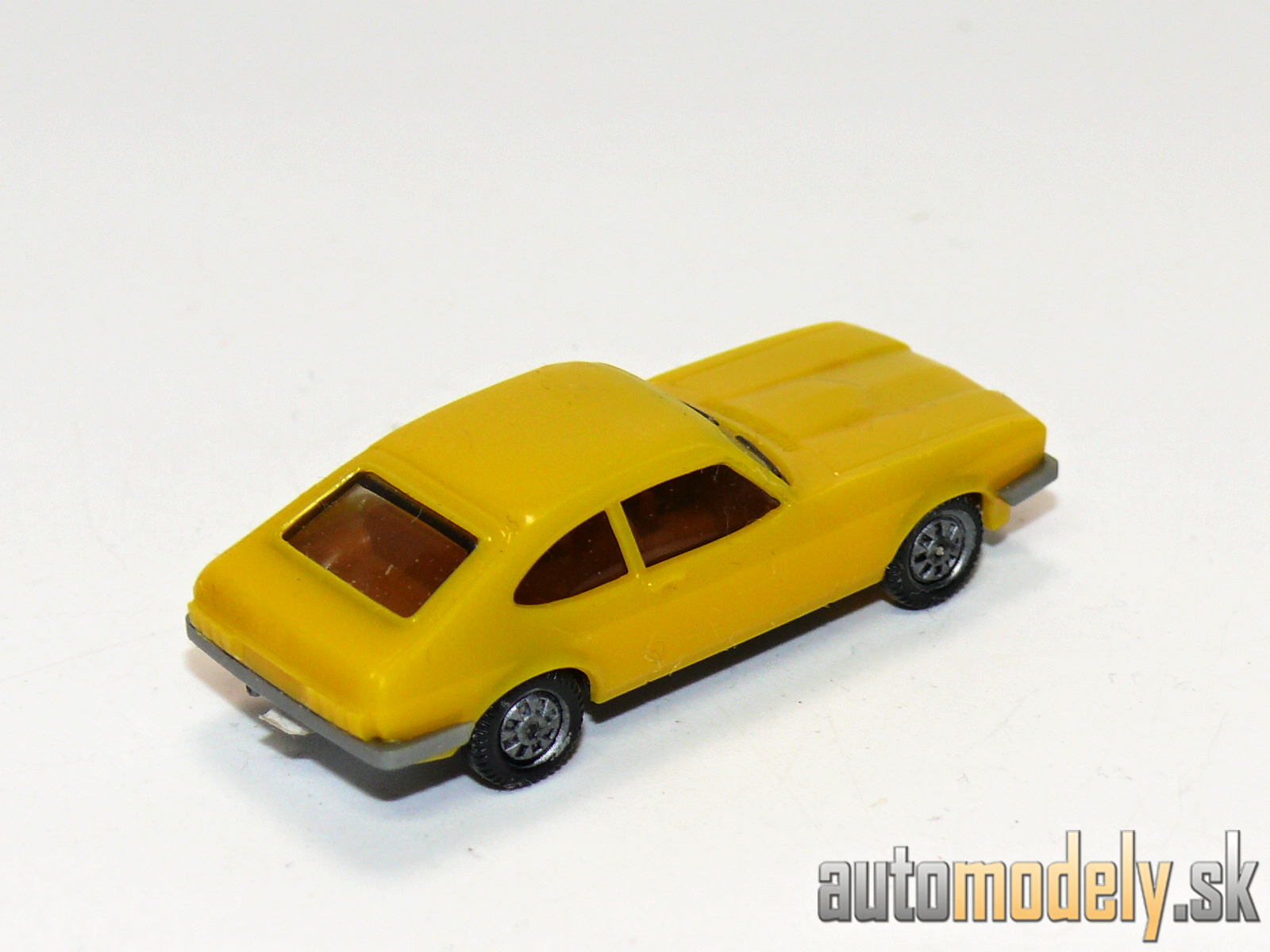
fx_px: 5246
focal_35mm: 143
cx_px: 635
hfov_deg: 13.8
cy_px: 476
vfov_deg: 10.4
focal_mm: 16.9
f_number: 4
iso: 100
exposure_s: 1/30
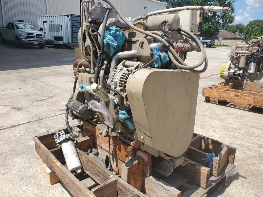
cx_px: 132
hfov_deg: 67.3
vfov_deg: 53.1
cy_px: 98
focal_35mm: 26
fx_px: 198
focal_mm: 4.3
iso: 50
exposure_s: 1/1114
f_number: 2.4
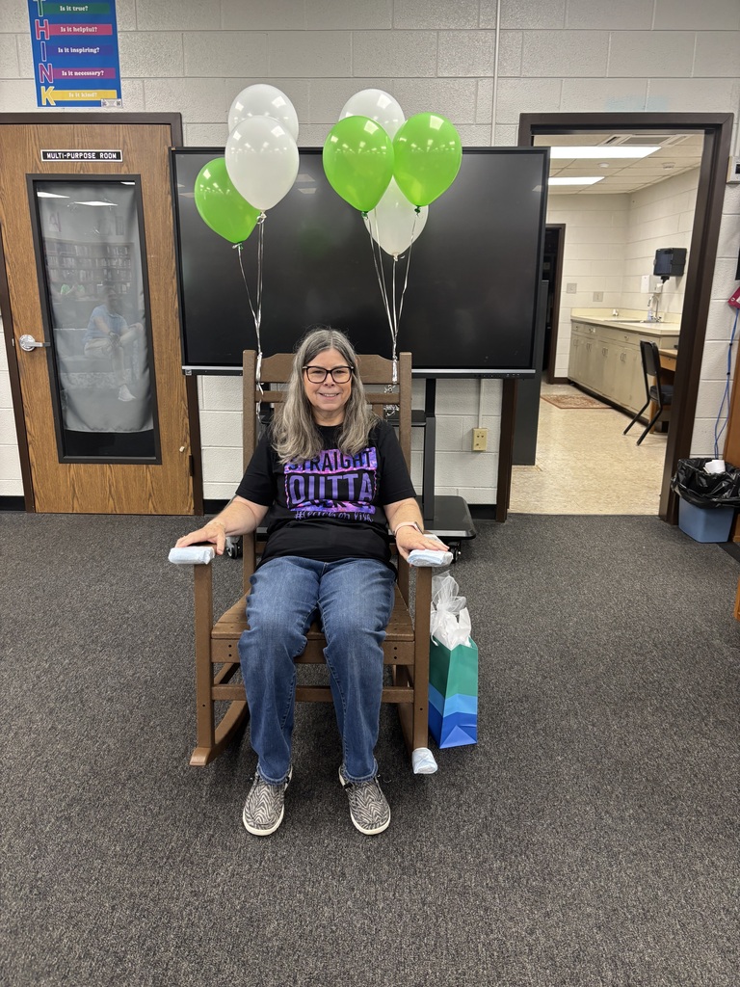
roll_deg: -0.4
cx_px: 370
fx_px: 741
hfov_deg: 53.1
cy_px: 494
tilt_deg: -15.4
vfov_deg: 67.3
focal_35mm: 26
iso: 125
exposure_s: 1/60
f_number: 1.6
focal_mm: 5.96
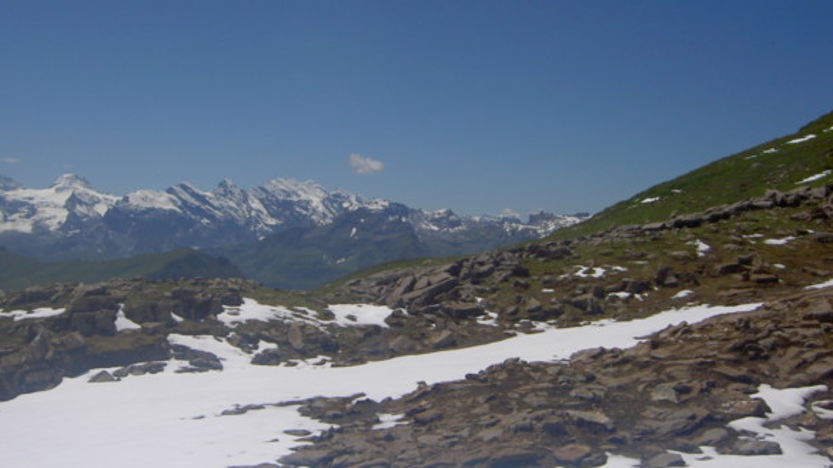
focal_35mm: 46
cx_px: 387
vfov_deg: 25.9
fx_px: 1016
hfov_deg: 44.6
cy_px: 208
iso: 50
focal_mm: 5.6
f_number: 4.7
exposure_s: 1/1250
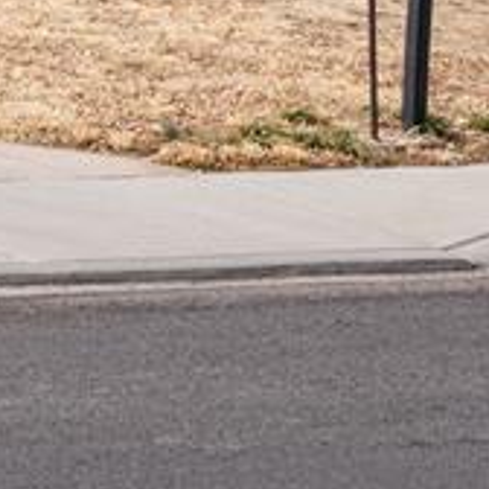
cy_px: -425
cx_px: -763
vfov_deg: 8.3
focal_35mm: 203
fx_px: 3241
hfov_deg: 7.9
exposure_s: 1/80
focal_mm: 26.1
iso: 100
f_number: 8
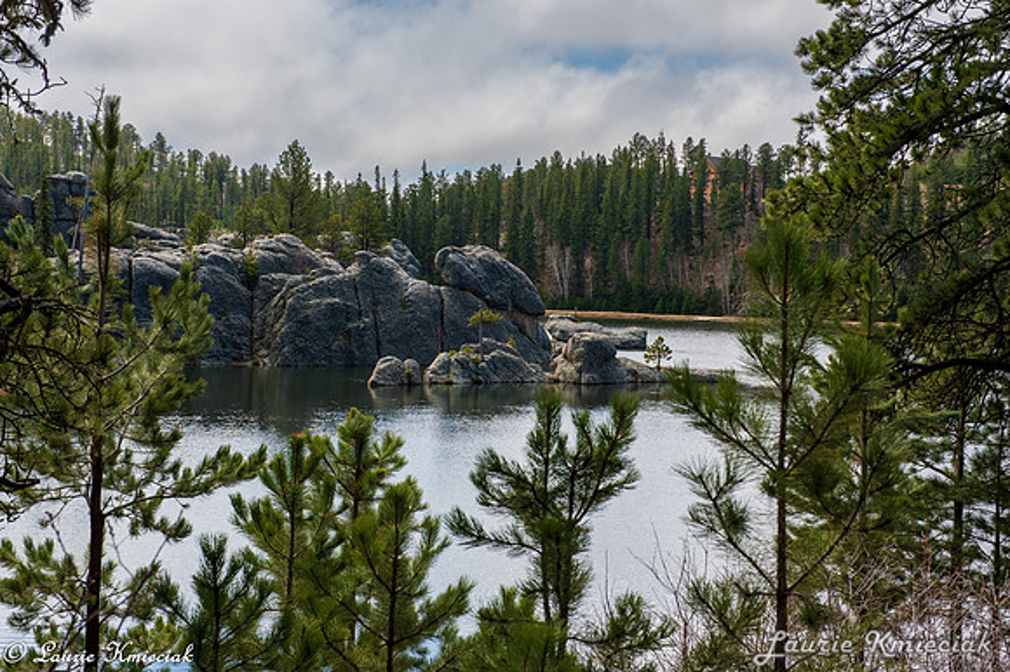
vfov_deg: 19.4
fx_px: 1963
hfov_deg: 28.9
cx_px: 505
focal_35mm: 70
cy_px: 336
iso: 250
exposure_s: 1/400
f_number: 11
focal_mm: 70
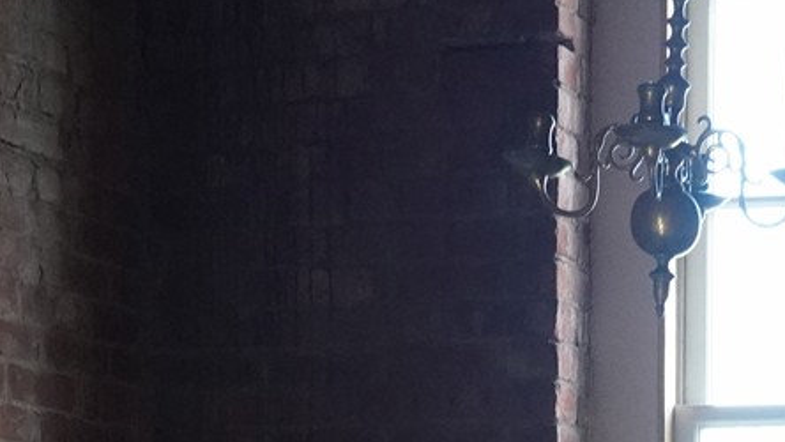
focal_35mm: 132
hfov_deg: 15.8
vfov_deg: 8.4
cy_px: 1086
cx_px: 891
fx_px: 2748
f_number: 11
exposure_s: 1/80
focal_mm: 28
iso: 4000
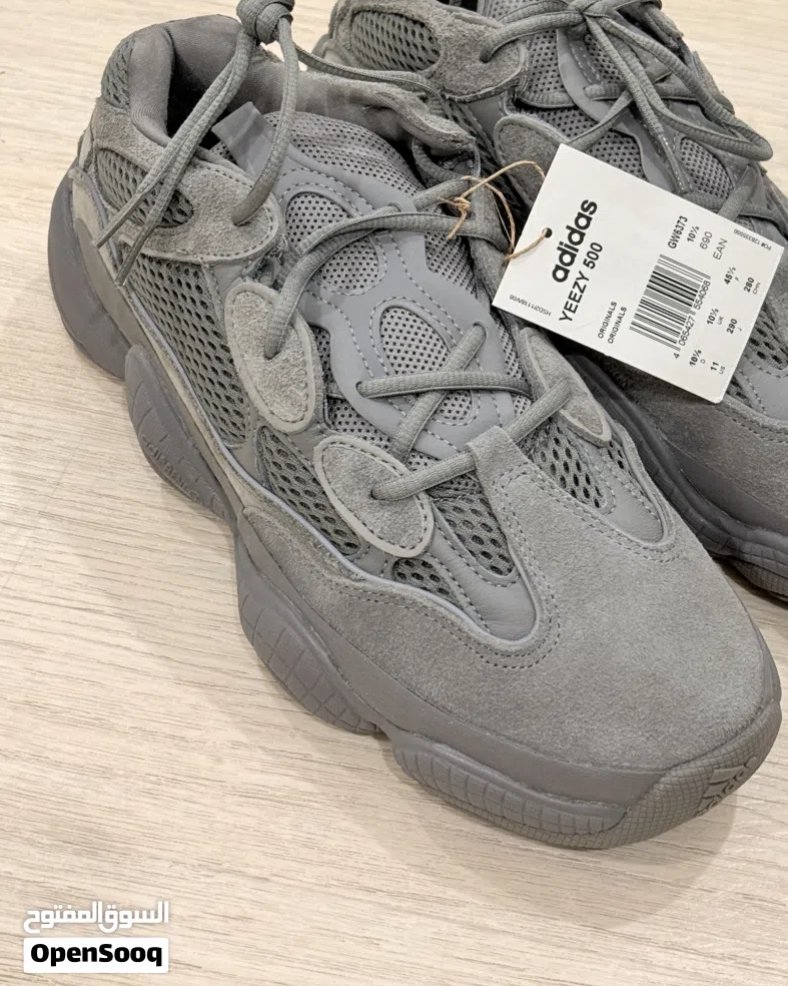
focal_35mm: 65
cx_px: 512
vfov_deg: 28.9
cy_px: 313
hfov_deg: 23.4
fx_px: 1895
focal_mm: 6.76
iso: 160
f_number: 1.78
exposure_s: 1/50
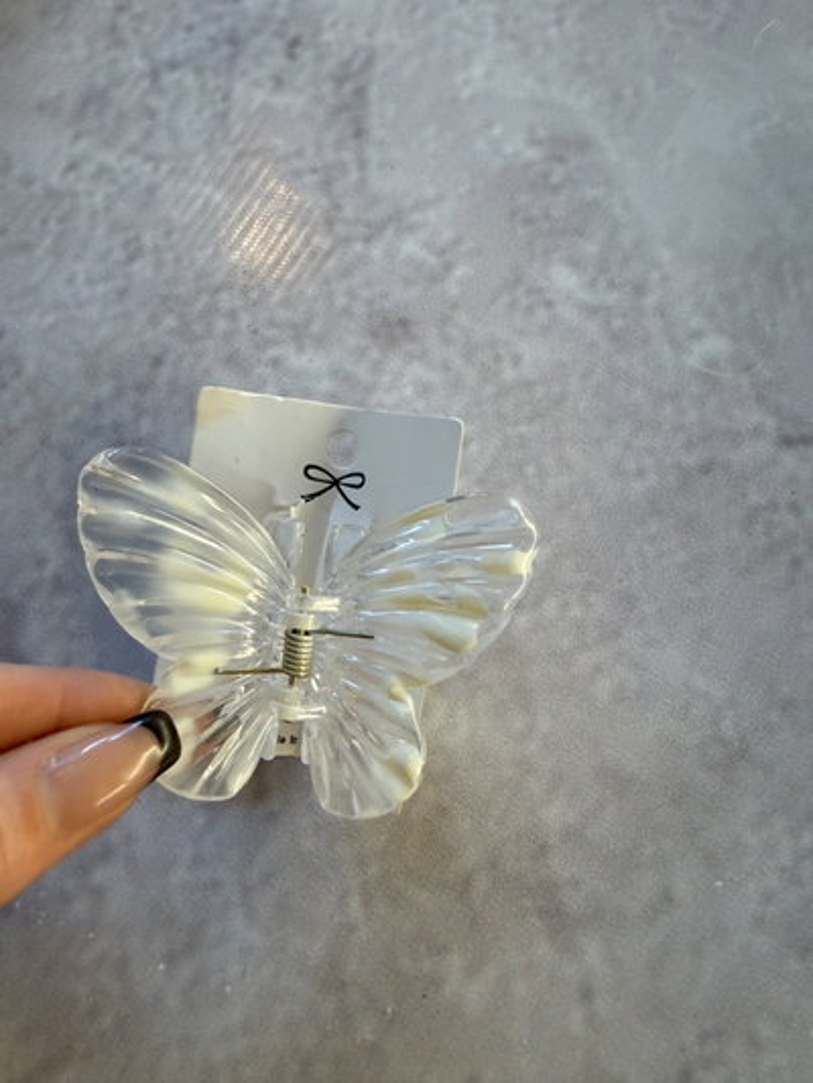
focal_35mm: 24
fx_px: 751
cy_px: 542
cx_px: 406
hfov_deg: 56.8
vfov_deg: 71.6
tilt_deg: -77.1
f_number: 2.2
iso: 320
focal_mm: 2.22
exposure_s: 1/100
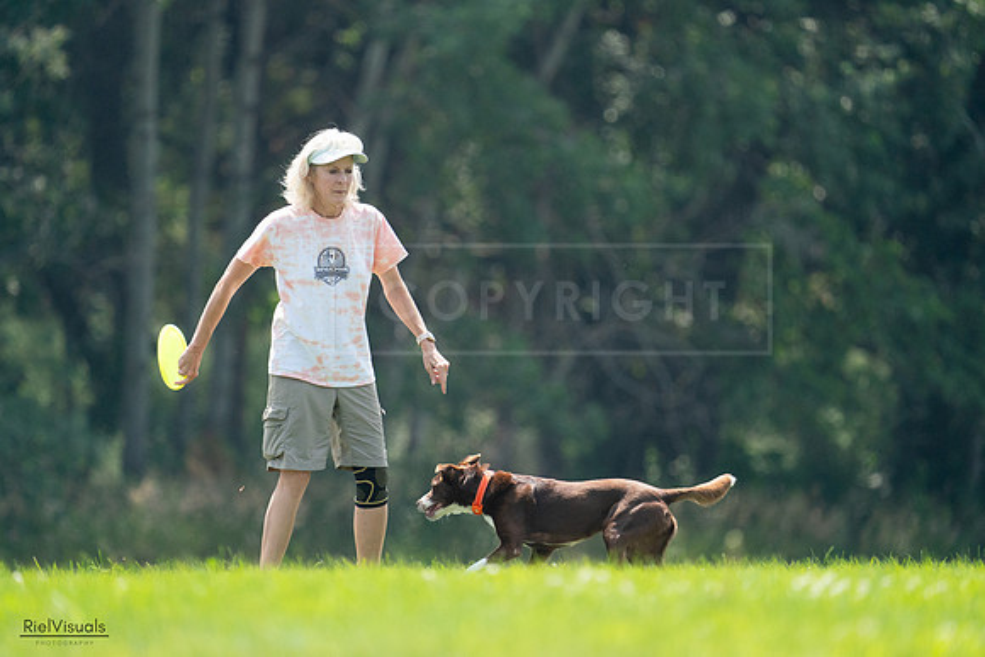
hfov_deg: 3.4
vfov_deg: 2.3
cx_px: 492
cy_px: 328
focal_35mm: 600
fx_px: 16420
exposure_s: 1/4000
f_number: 6.3
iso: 3200
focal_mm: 600
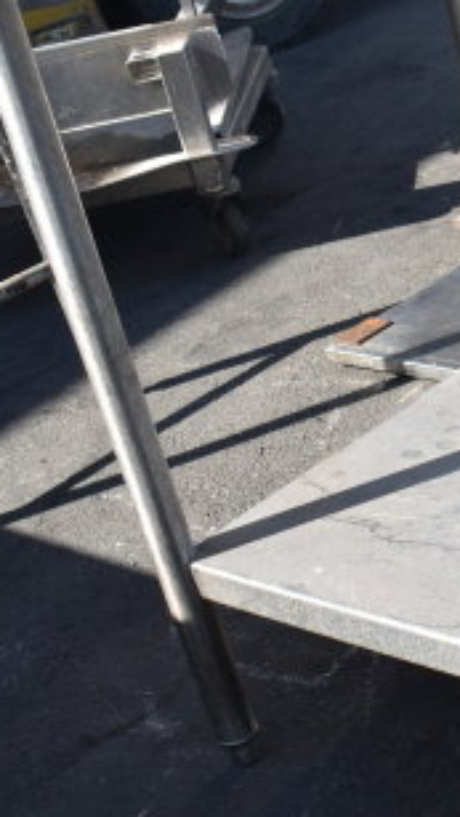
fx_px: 1690
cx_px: 779
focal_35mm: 78
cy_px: 307
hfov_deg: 14.1
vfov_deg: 27.1
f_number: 8
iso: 200
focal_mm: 25
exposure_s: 1/250
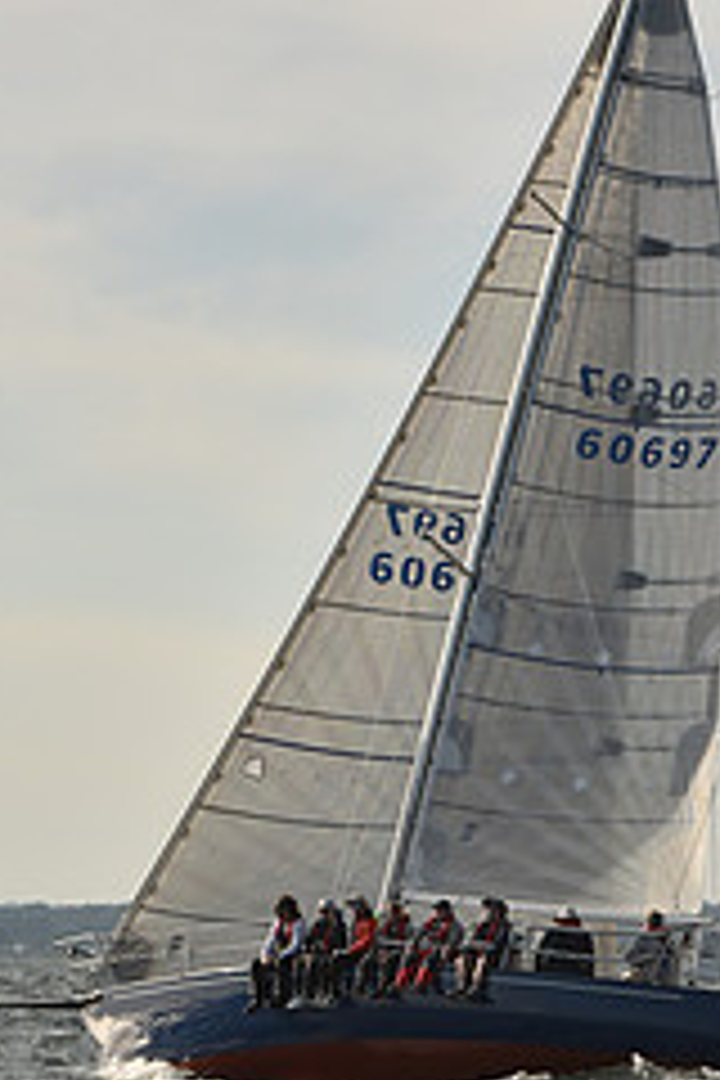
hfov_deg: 6.9
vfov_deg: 10.4
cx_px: 479
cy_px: 837
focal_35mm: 198
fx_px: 5940
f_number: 7.1
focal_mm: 82
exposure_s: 1/640
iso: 250
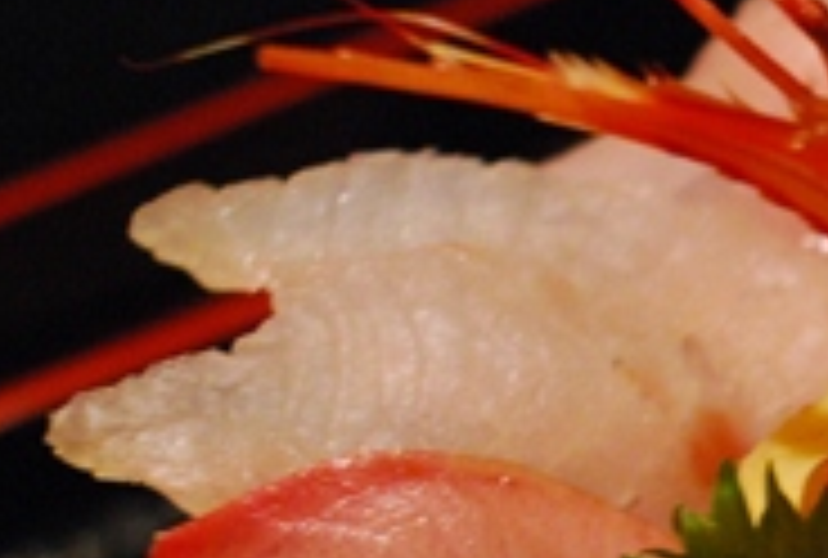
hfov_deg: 10.7
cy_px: 752
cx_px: 1305
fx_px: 4217
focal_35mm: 183
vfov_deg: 7.5
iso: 1600
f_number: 4.5
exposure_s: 1/13
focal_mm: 35
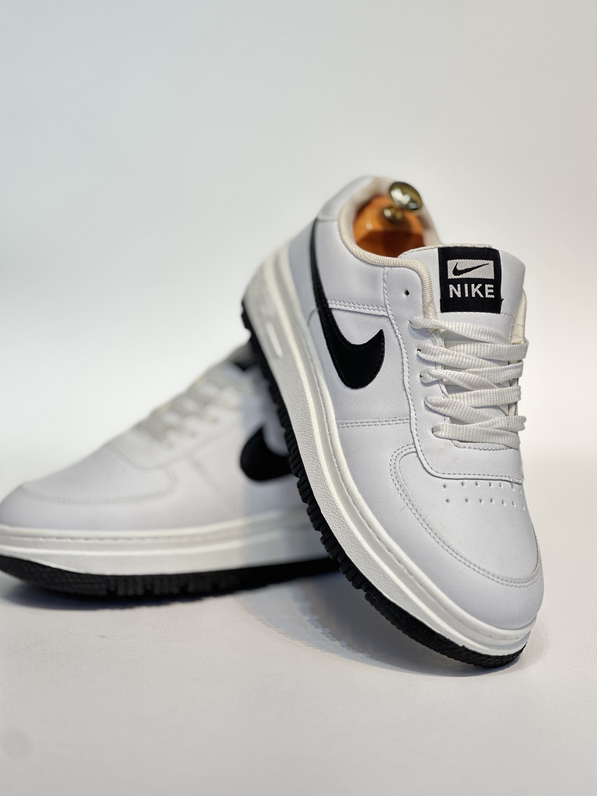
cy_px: 398
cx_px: 298
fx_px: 1840
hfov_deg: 18.4
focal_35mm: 80
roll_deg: +0.6
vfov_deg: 24.4
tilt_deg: -12.5
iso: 125
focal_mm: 9
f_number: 2.8
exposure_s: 1/121
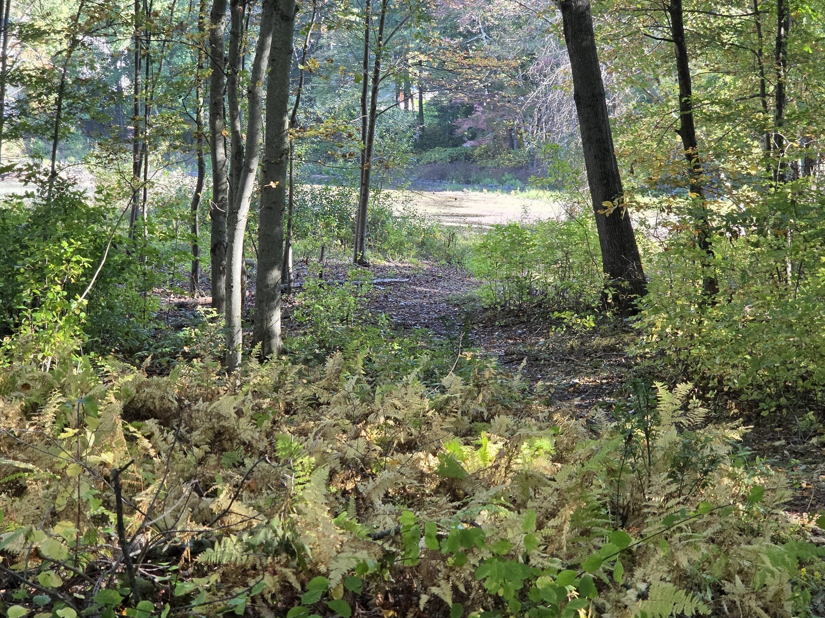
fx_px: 1668
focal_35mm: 70
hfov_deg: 27.8
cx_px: 416
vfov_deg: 21.0
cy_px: 305
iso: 64
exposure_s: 1/120
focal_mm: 7
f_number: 2.4
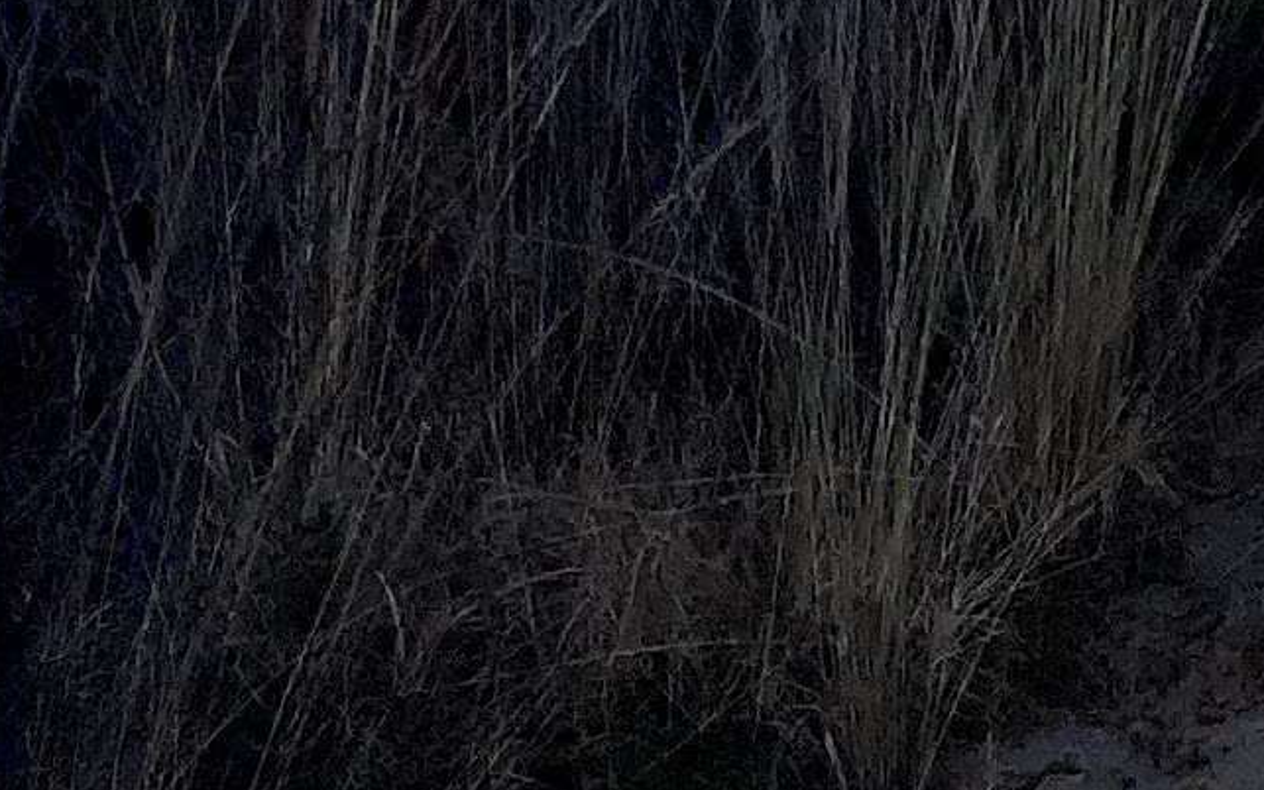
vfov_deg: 6.2
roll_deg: -2.2
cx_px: 666
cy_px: -2008
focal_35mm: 186
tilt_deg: +7.3
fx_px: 6408
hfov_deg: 11.3
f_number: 1.8
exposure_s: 1/1333
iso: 20
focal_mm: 3.99
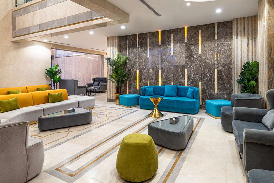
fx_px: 152
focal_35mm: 20
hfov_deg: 83.8
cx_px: 148
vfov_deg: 61.5
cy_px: 74
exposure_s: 1.6
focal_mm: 14
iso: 100
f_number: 10
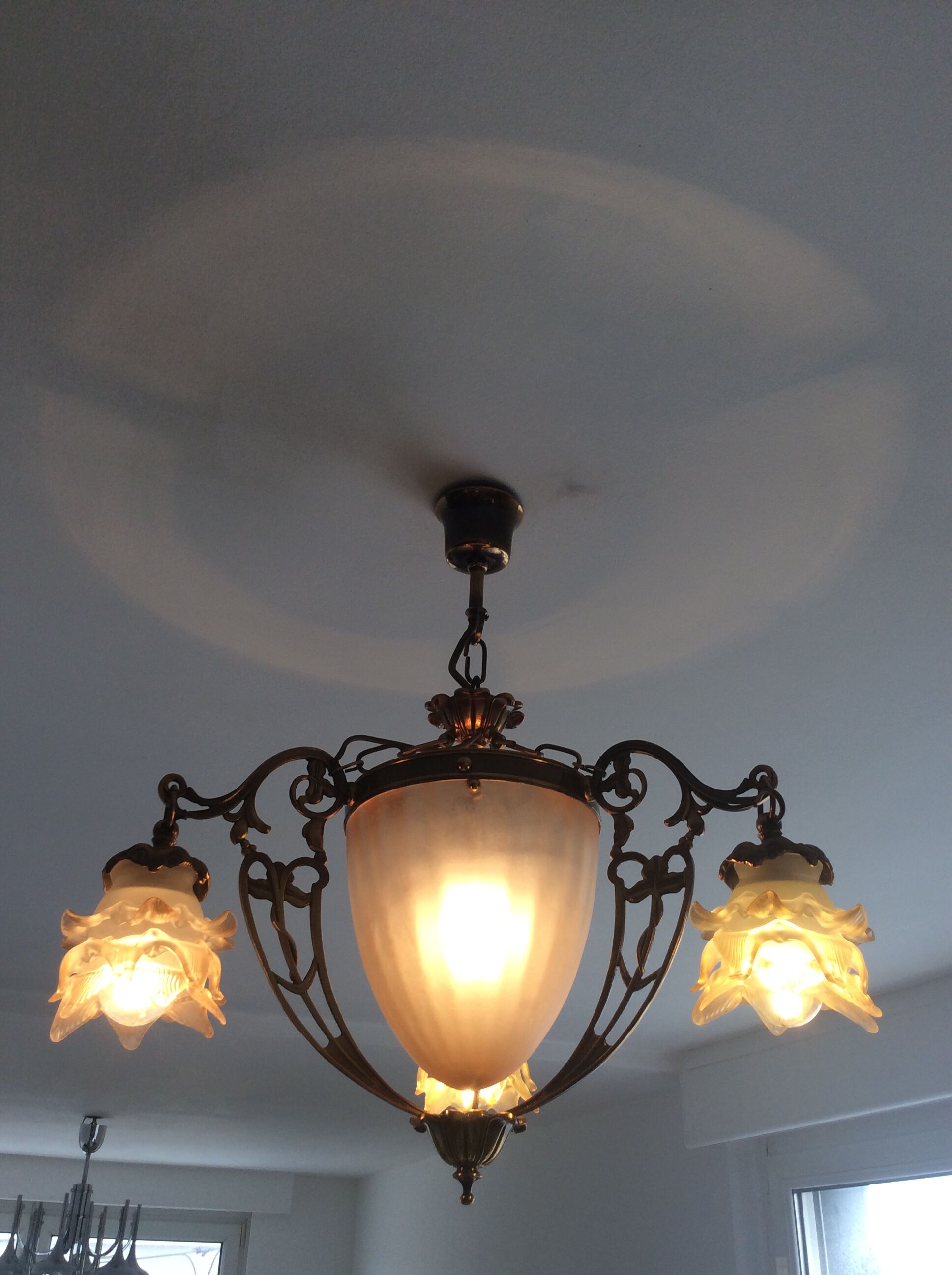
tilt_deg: +28.1
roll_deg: -1.4
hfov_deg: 44.1
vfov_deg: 56.9
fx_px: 1177
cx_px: 476
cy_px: 638
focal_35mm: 32
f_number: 2.4
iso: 32
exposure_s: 1/121
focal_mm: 3.3
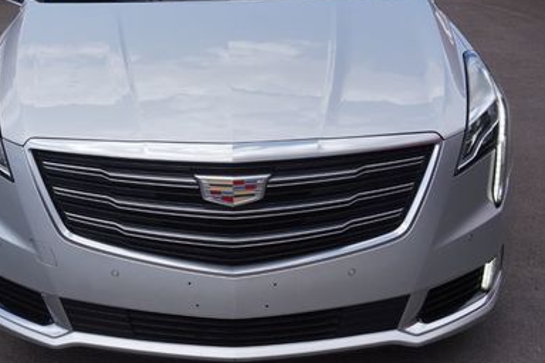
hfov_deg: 35.9
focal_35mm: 55
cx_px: 177
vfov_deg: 24.5
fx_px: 833
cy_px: 126
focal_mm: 22
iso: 100
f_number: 8
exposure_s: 1/250
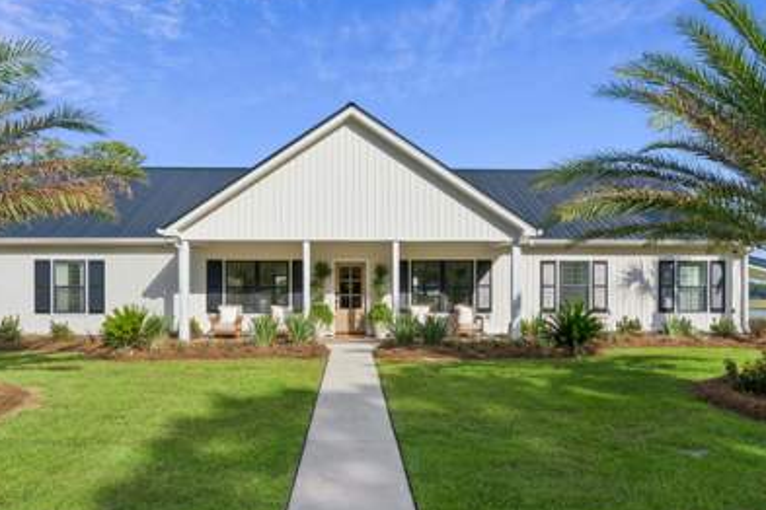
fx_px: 468
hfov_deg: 78.2
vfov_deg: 57.1
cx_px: 333
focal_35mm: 22
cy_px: 284
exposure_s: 1/800
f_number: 8
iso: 250
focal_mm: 18
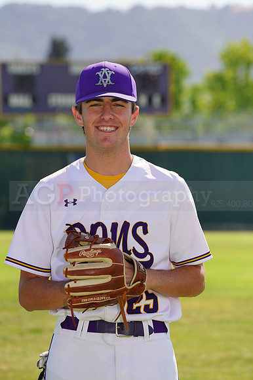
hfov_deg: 6.2
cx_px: 126
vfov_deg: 9.3
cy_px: 190
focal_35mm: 221
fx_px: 2332
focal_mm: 221
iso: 100
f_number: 8
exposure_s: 1/250
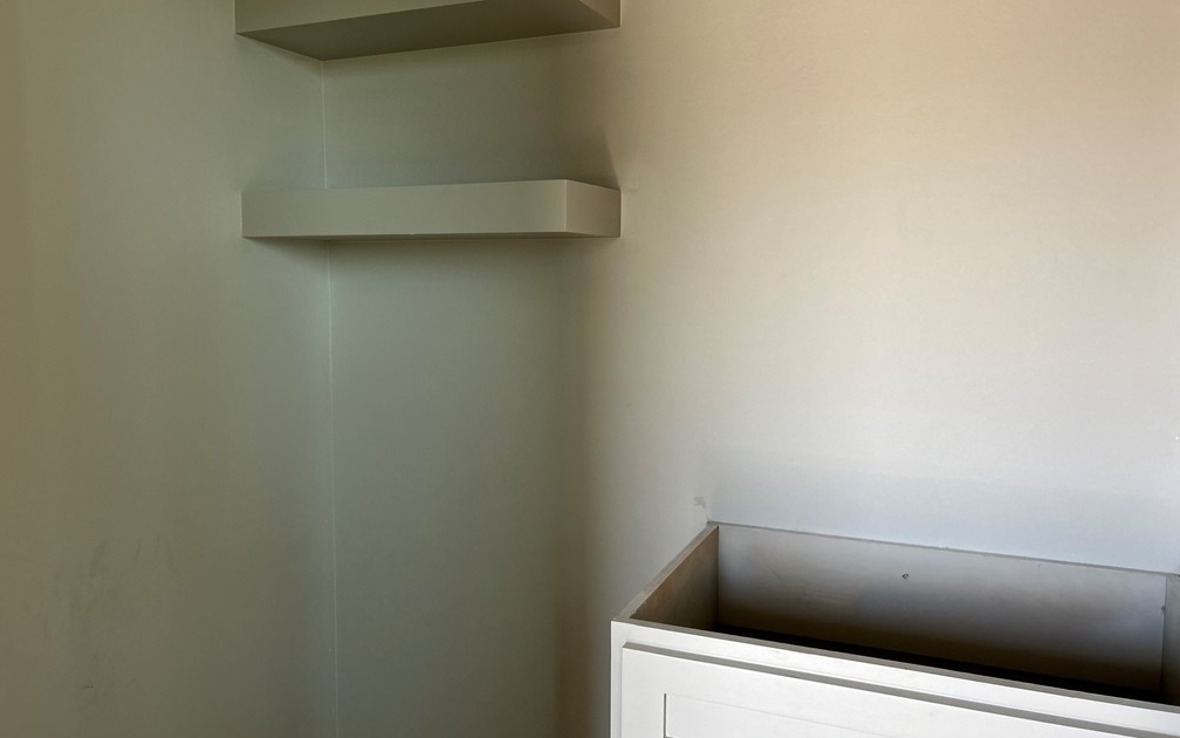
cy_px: 337
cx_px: 582
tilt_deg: -3.0
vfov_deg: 44.5
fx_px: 900
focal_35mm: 28
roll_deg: +0.9
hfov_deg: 66.5
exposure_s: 1/121
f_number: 1.5
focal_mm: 5.7
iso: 100
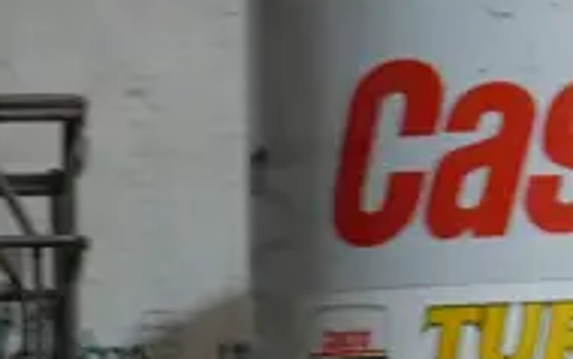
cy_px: -403
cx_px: 648
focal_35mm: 331
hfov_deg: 6.3
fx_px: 5172
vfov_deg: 3.9
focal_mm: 29
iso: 400
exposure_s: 1/60
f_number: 5.4
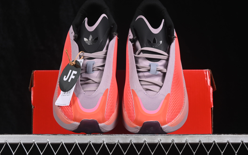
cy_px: 82
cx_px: 123
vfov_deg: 16.7
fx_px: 527
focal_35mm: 78
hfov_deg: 26.5
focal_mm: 50
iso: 160
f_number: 7.1
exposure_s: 1/80
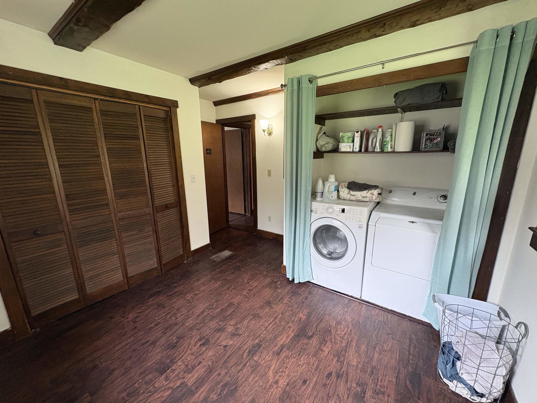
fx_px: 217
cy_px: 202
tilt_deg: -12.4
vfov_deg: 85.7
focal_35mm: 14
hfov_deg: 102.1
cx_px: 268
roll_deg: +1.2
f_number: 2.2
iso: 320
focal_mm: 2.22
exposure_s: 1/60
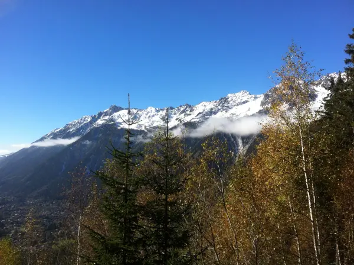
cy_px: 132
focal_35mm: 35
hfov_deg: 52.7
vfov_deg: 40.6
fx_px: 357
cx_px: 177
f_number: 2.8
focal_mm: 3.85
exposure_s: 1/1257
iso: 80
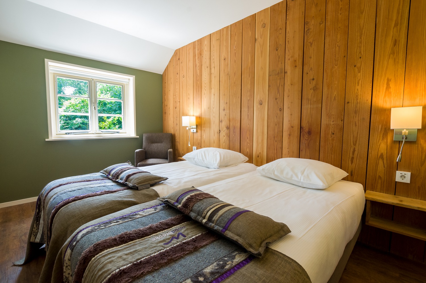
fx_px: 177
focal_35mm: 15
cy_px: 142
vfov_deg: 77.2
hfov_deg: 100.5
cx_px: 213
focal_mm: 10
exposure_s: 1/6
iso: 640
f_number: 8
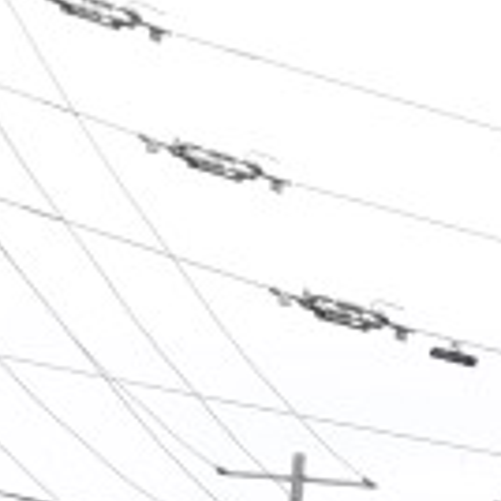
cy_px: 995
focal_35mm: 209
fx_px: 3422
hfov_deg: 7.2
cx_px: 1626
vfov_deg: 8.0
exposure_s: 1/194
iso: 40
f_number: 1.9
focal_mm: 3.7
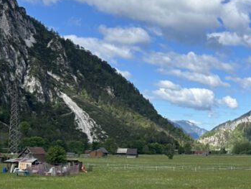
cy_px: 165
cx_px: 248
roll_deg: -1.6
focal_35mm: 76
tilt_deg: -2.9
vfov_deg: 19.1
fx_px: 551
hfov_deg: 24.5
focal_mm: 5.7
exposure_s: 1/3257
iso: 50
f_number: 1.5
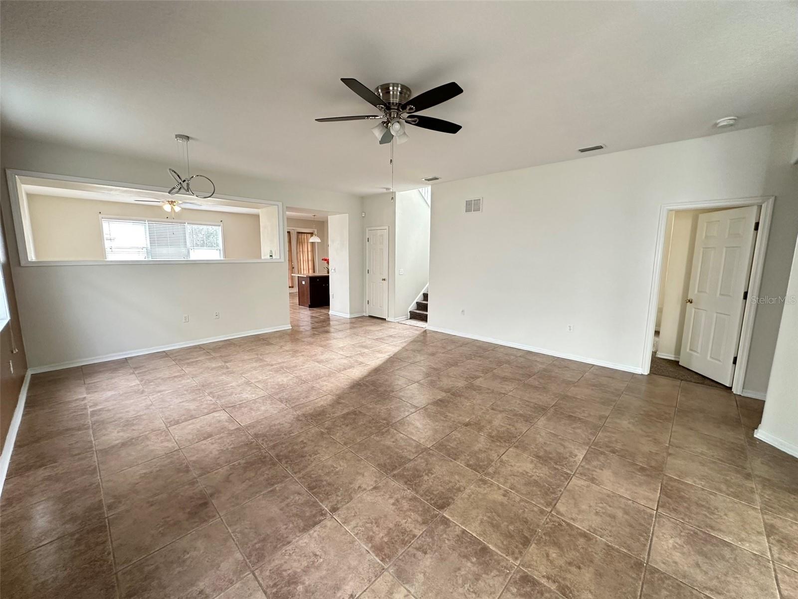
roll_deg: -0.8
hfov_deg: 102.1
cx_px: 399
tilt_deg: -7.8
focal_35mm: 14
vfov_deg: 85.7
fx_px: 323
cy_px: 300
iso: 320
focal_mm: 2.22
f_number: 2.2
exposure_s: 1/120
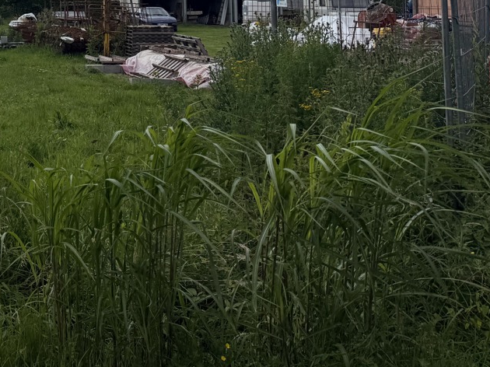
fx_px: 863
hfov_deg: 27.7
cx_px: -103
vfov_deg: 22.3
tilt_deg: +5.0
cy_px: -62
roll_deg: +0.3
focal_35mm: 61
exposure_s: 1/11905
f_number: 1.78
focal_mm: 6.76
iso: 80
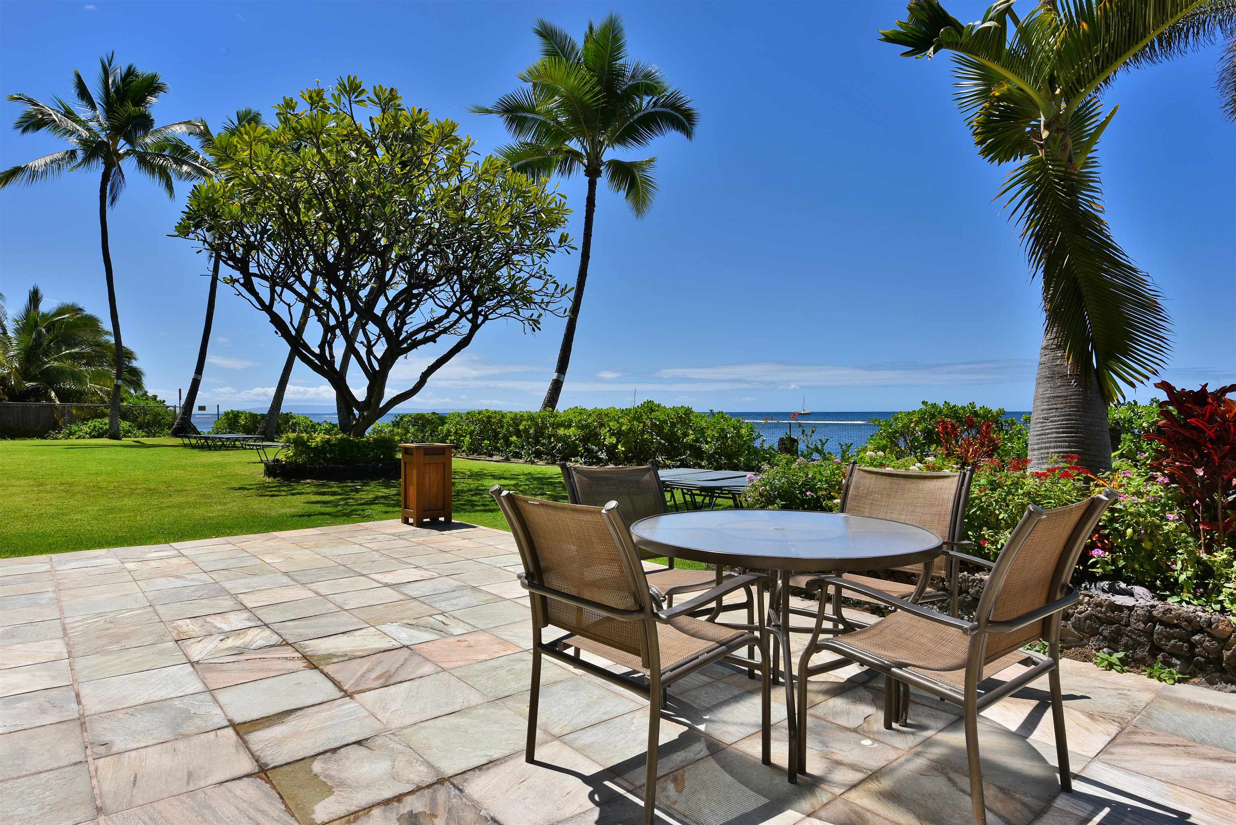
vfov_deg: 62.0
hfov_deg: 84.0
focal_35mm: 20
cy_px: 412
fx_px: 687
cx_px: 618
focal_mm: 20
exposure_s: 1/200
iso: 100
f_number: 16
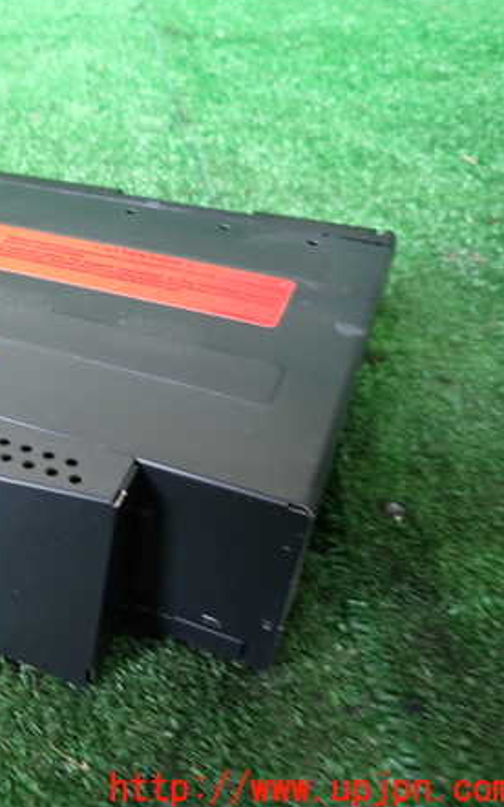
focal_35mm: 36
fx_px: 792
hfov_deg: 31.9
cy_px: 402
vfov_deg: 54.0
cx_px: -26
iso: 250
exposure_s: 1/30
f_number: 2
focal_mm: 4.5
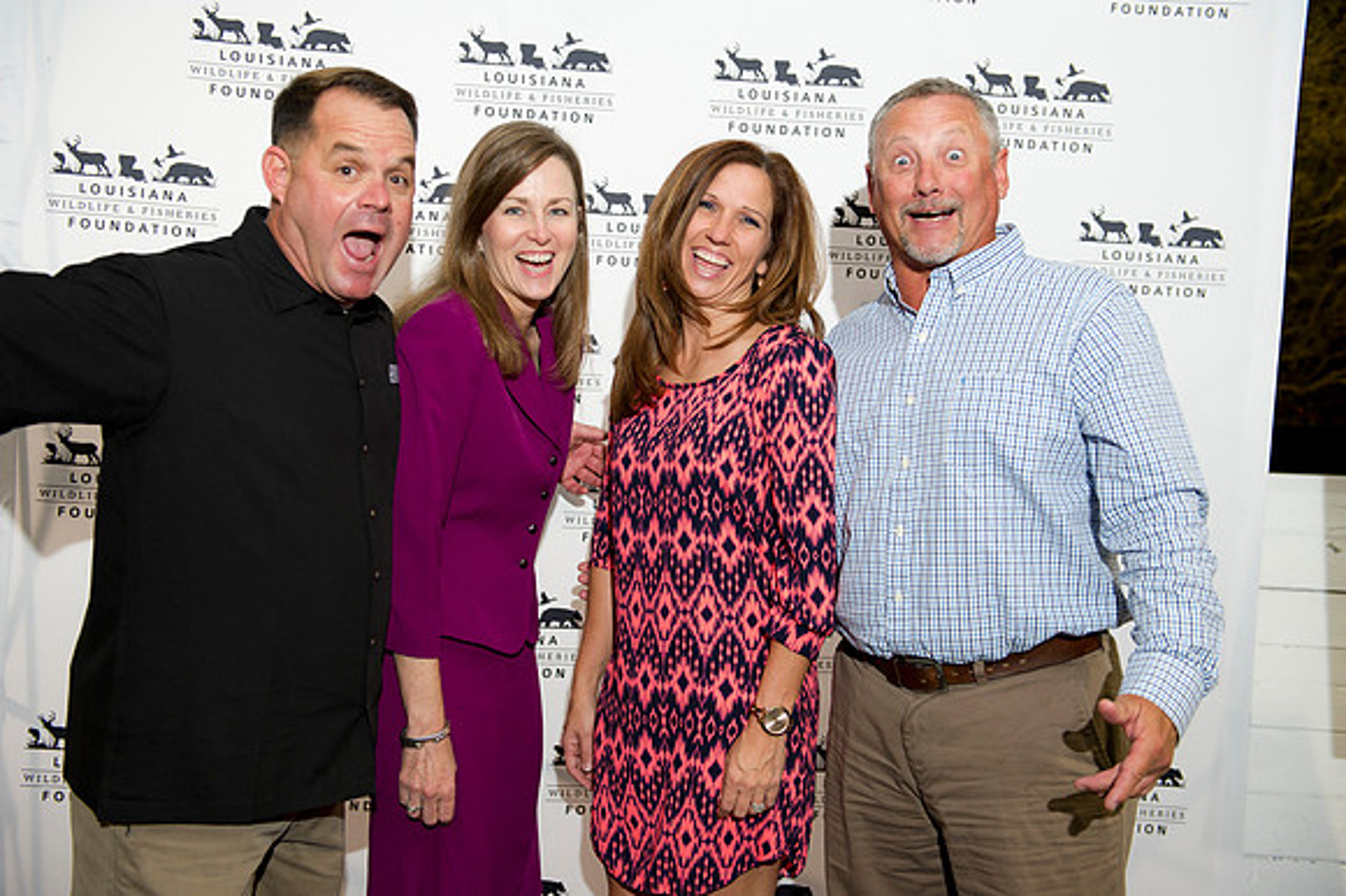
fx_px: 1495
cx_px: 673
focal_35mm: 40
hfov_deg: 48.5
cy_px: 448
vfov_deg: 33.4
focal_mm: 40
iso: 800
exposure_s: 1/125
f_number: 3.5
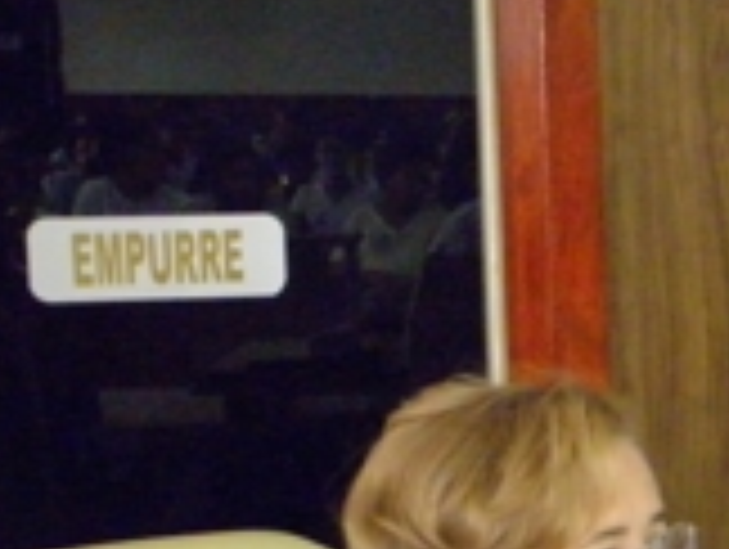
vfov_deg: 10.5
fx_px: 2932
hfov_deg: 13.3
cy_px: 657
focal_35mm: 139
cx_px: 1116
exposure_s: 1/30
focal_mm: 7.5
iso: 800
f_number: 3.8
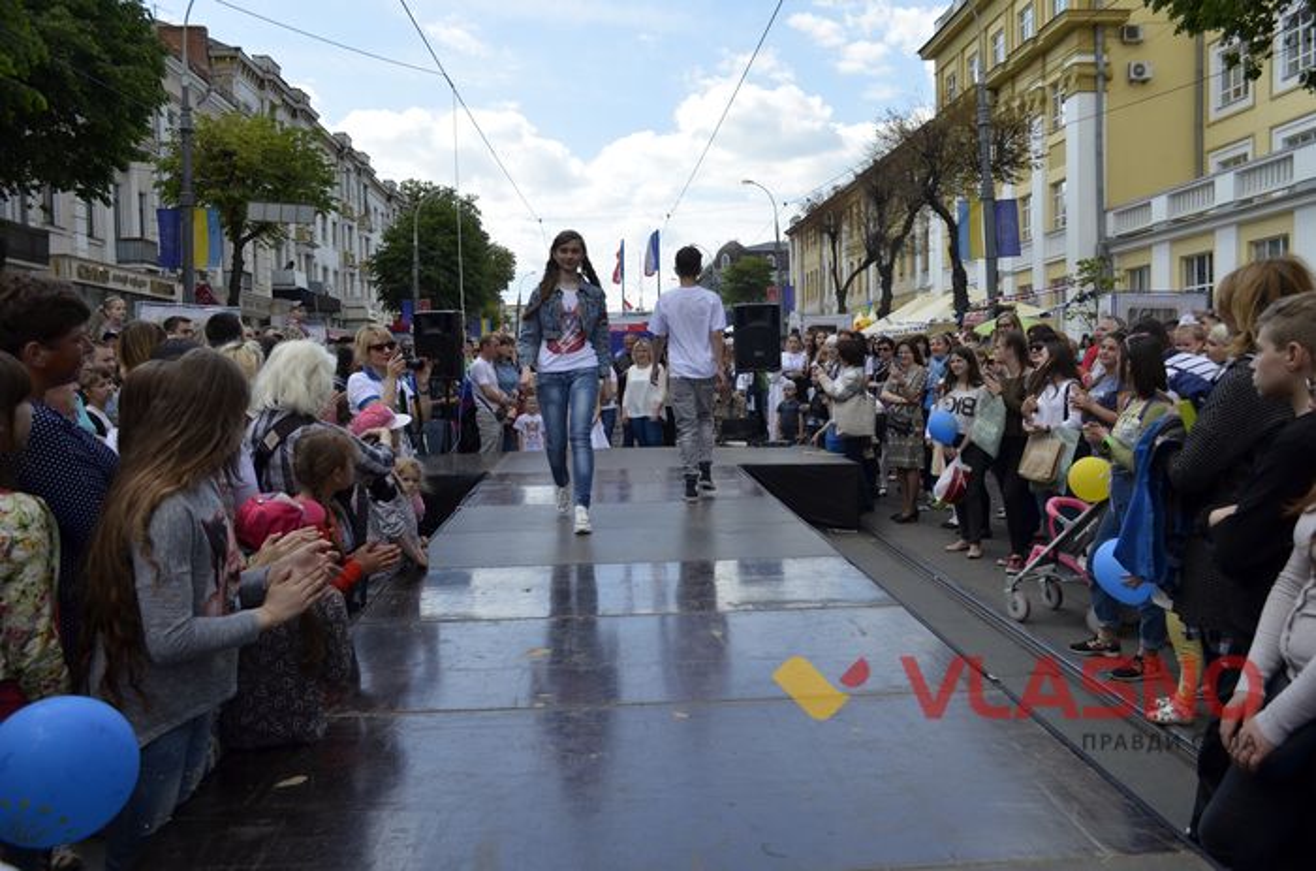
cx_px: 658
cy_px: 436
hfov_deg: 62.1
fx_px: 1094
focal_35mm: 30
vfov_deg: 43.4
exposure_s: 1/1600
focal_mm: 20
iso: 400
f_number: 5.6
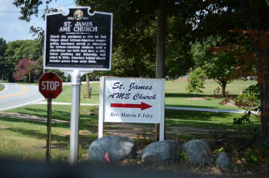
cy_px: 89
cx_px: 134
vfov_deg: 18.1
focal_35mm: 75
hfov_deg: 27.0
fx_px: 559
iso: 200
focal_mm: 50
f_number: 1.8
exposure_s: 1/8000
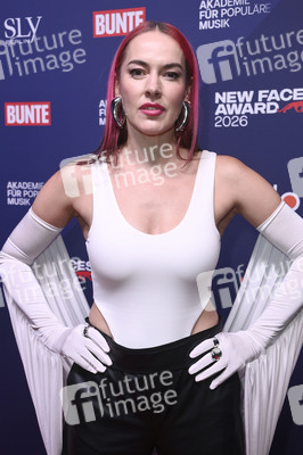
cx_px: 152
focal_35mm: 48
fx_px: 607
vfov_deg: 41.1
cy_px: 228
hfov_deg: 28.0
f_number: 5.6
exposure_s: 1/250
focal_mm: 48
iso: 800
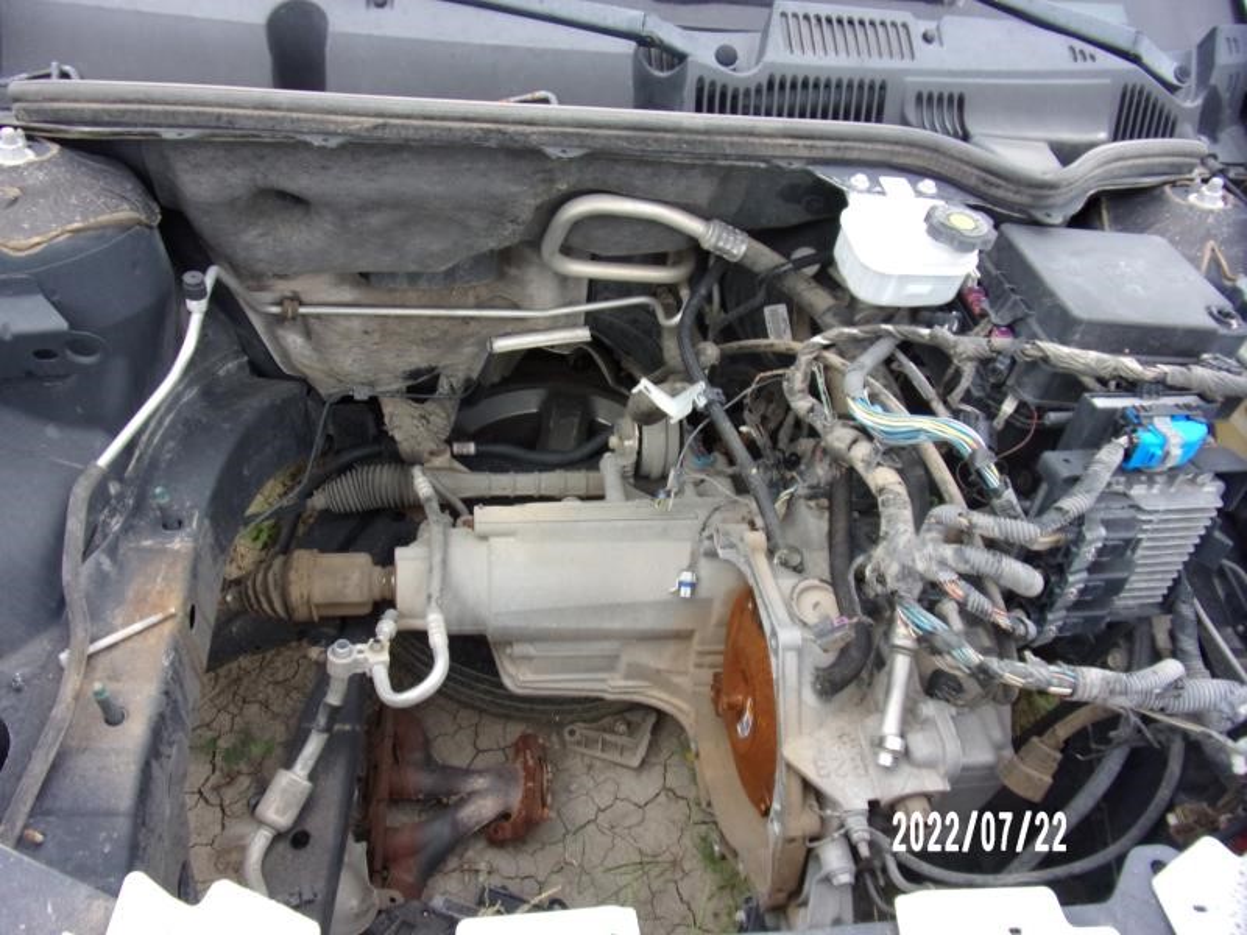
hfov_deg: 71.6
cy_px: 468
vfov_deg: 56.8
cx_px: 624
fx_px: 865
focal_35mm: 24
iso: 80
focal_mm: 4.3
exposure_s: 1/150
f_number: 3.3
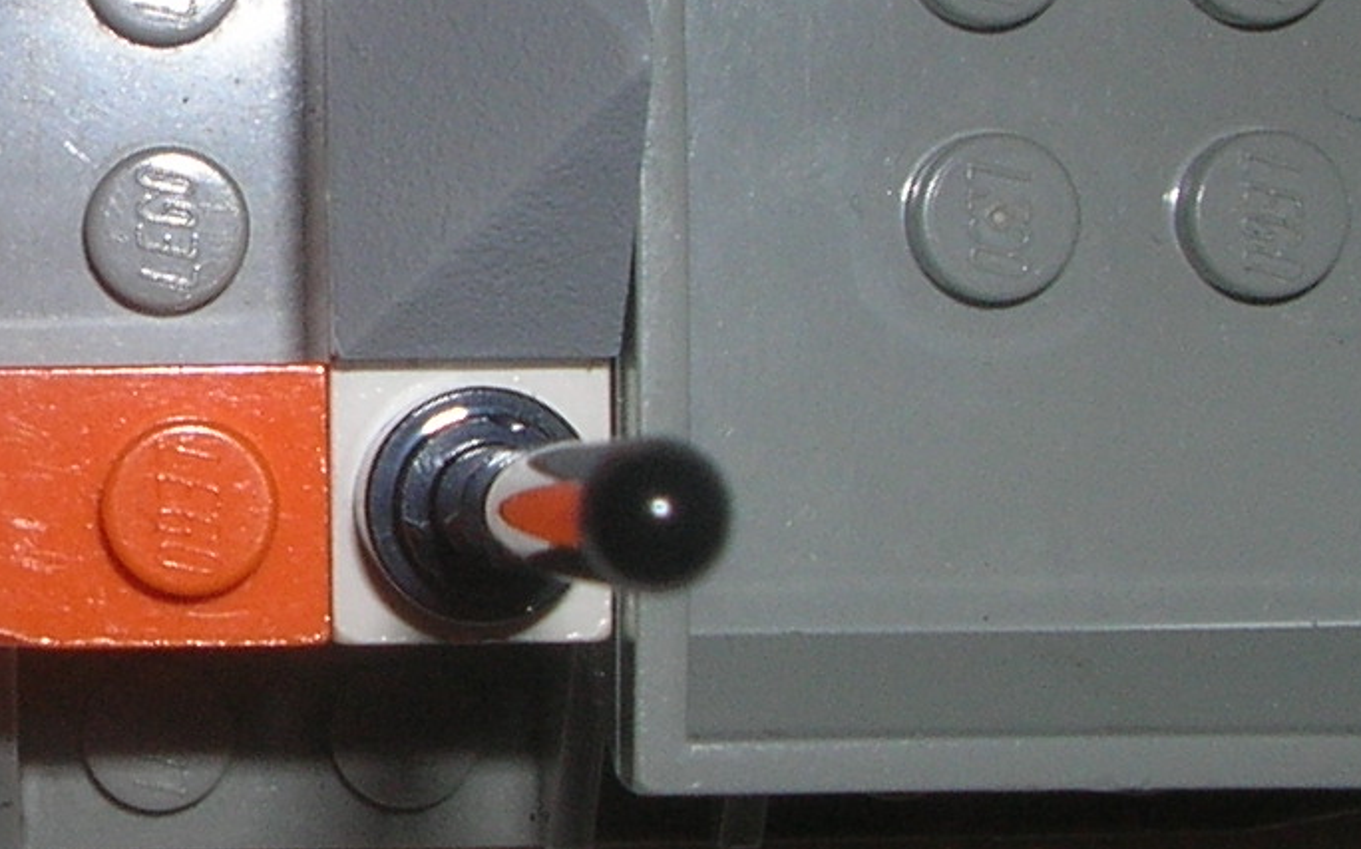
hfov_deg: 16.3
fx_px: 4598
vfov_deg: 10.5
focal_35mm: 124
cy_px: 99
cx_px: -129
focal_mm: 5.8
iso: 50
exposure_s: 1/60.1
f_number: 5.6
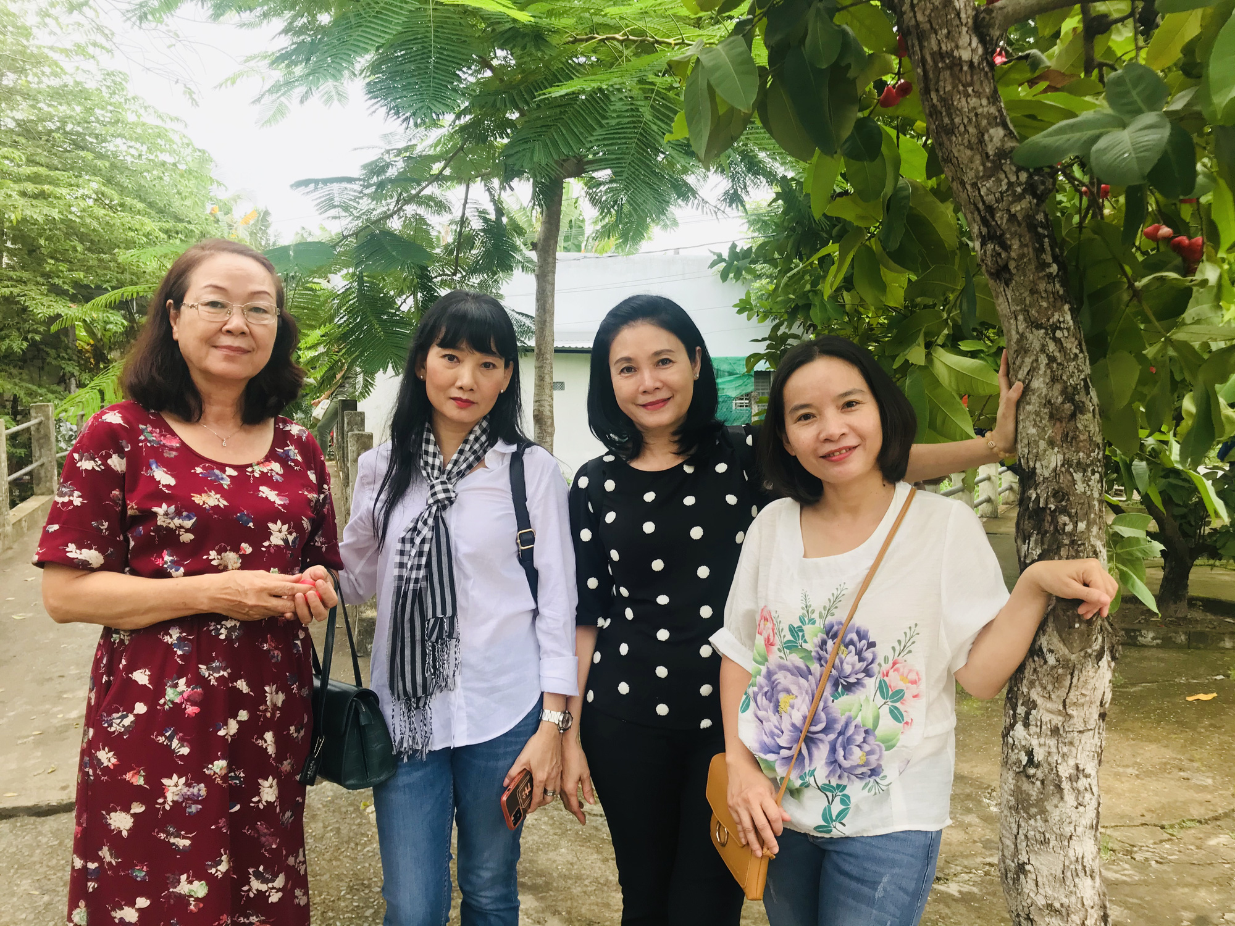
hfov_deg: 63.4
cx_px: 618
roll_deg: +2.3
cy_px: 463
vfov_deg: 49.7
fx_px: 999
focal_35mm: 28
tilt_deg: -3.1
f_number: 1.8
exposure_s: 1/100
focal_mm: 3.99
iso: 25
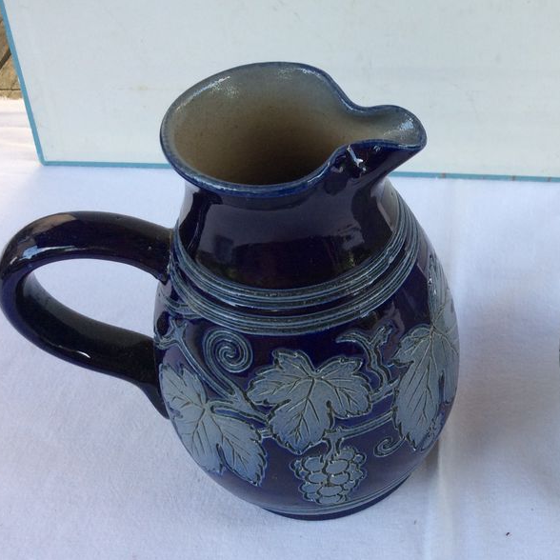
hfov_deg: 34.1
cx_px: 464
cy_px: 263
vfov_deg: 35.3
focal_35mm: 48
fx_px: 879
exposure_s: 1/136
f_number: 2.4
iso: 32
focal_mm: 3.3
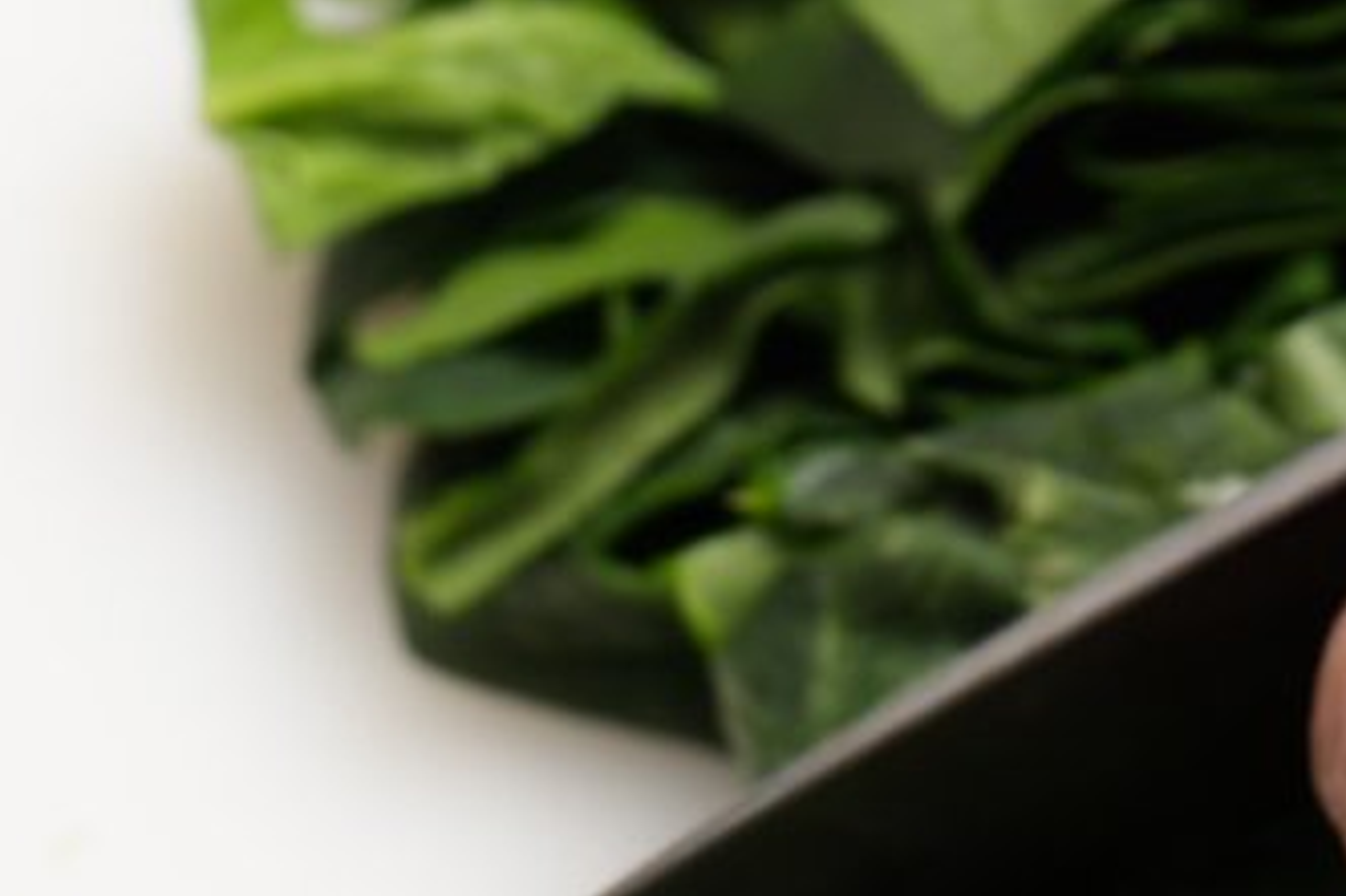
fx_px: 9454
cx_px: 1541
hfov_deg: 8.1
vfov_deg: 5.4
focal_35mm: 253
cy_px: -270
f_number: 10
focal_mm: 70
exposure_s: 1/125
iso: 100
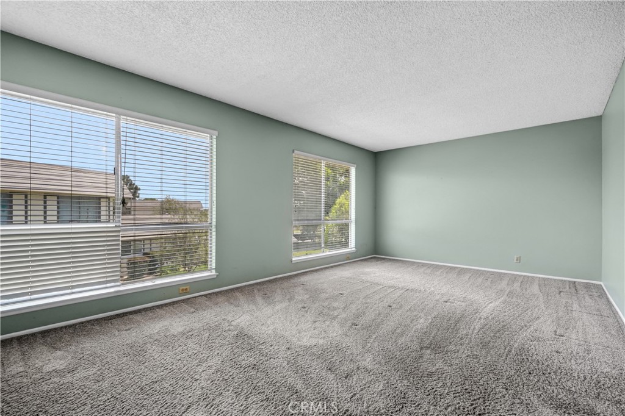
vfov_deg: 77.3
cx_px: 312
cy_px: 208
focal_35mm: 15
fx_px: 260
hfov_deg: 100.4
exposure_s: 1/30
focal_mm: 10
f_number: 9
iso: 400
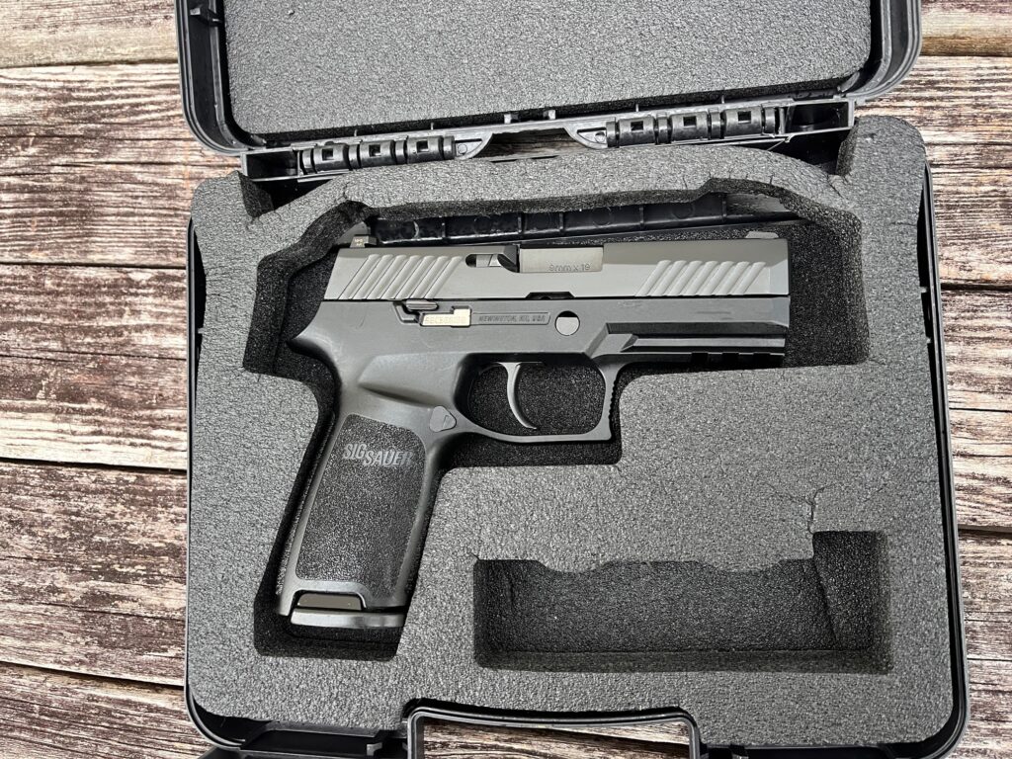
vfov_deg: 53.1
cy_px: 380
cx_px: 506
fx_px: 760
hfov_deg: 67.3
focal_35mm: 26
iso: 160
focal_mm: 5.1
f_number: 1.6
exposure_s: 1/60
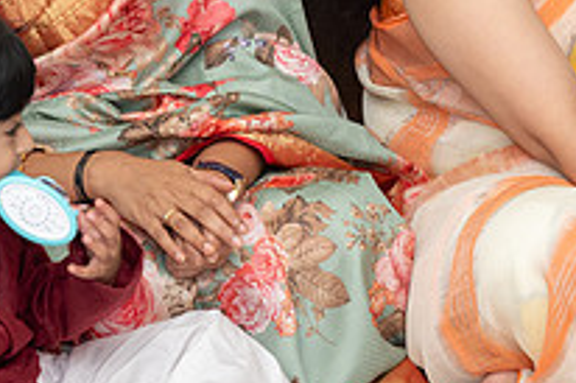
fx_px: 4780
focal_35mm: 299
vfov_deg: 4.6
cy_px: -27
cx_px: 391
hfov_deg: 6.9
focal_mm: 98
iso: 500
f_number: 2.8
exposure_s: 1/200
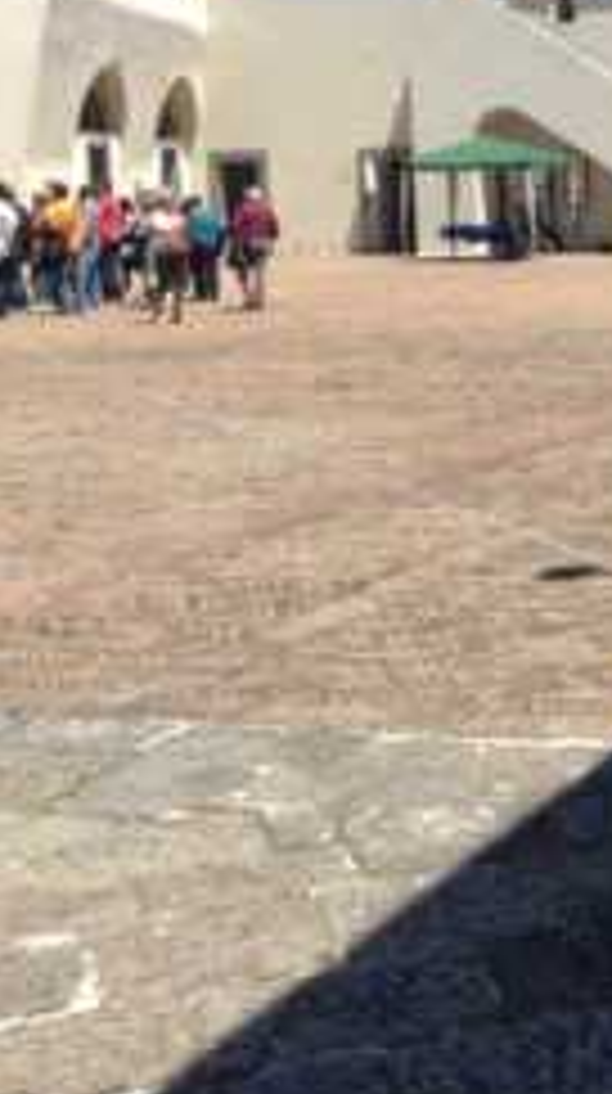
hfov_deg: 15.7
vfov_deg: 29.6
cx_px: 891
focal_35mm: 71
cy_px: 378
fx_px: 2056
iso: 32
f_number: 2.4
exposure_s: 1/864
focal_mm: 3.3
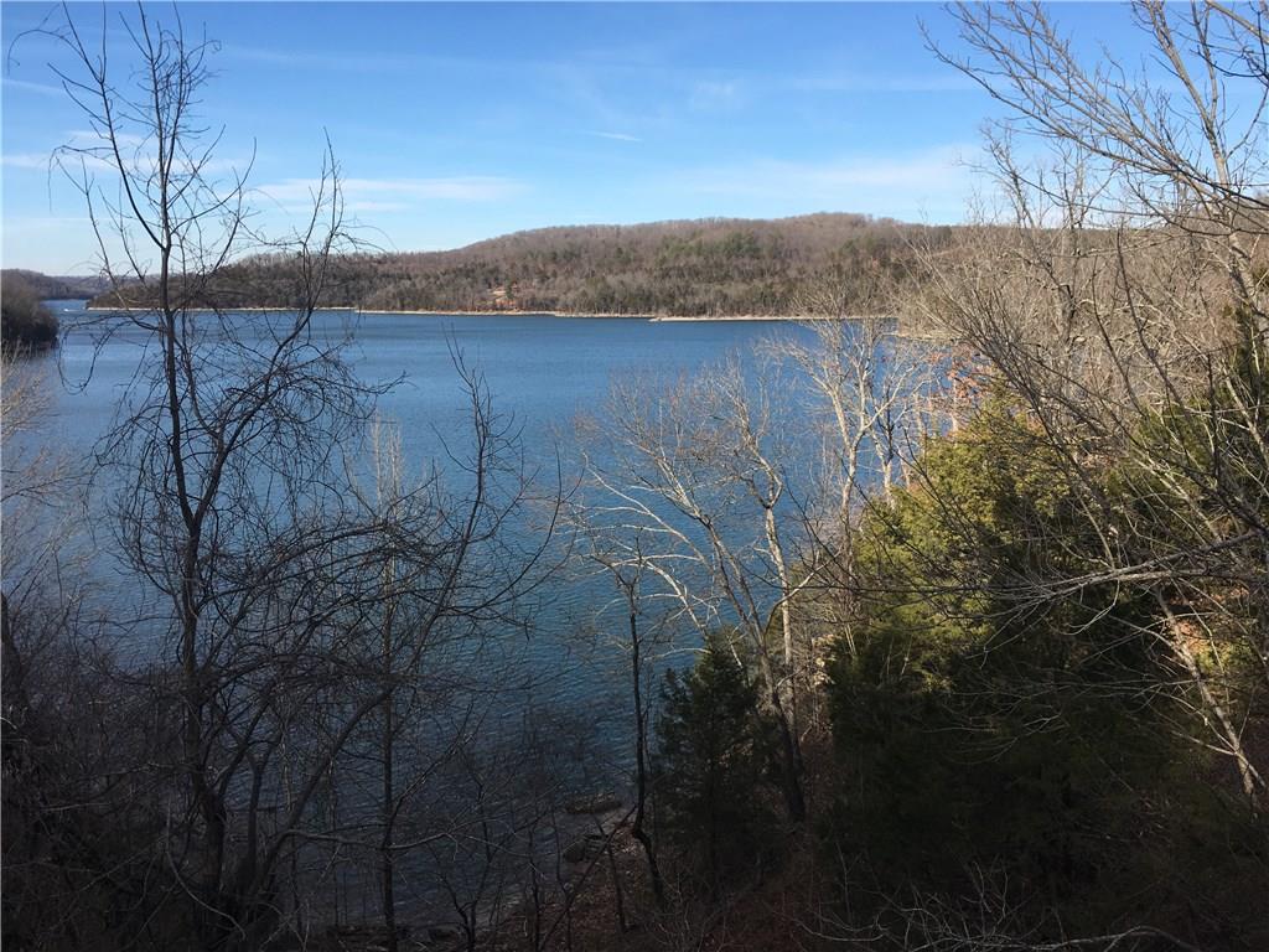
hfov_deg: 61.7
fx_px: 1063
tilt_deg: -11.7
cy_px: 476
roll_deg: -0.5
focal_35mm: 29
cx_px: 634
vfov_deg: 48.2
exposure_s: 1/1326
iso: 25
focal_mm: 4.15
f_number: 2.2
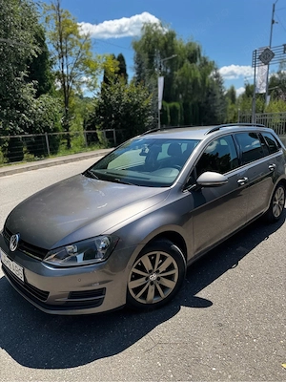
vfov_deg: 71.6
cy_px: 191
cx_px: 143
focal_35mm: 24
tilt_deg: -13.5
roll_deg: +3.0
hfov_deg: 56.8
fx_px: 264
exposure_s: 1/2959
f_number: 1.78
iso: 80
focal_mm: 6.76
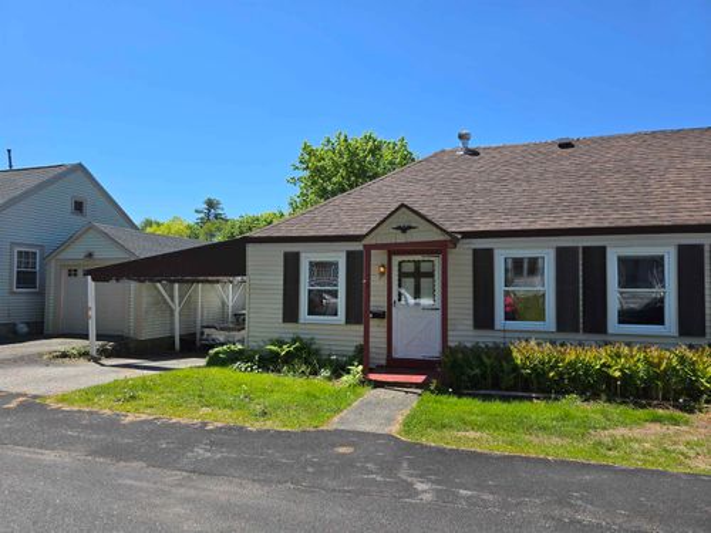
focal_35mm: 23
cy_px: 266
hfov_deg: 73.9
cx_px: 356
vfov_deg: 58.9
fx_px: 472
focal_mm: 6.3
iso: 12
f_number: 1.7
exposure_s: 1/633
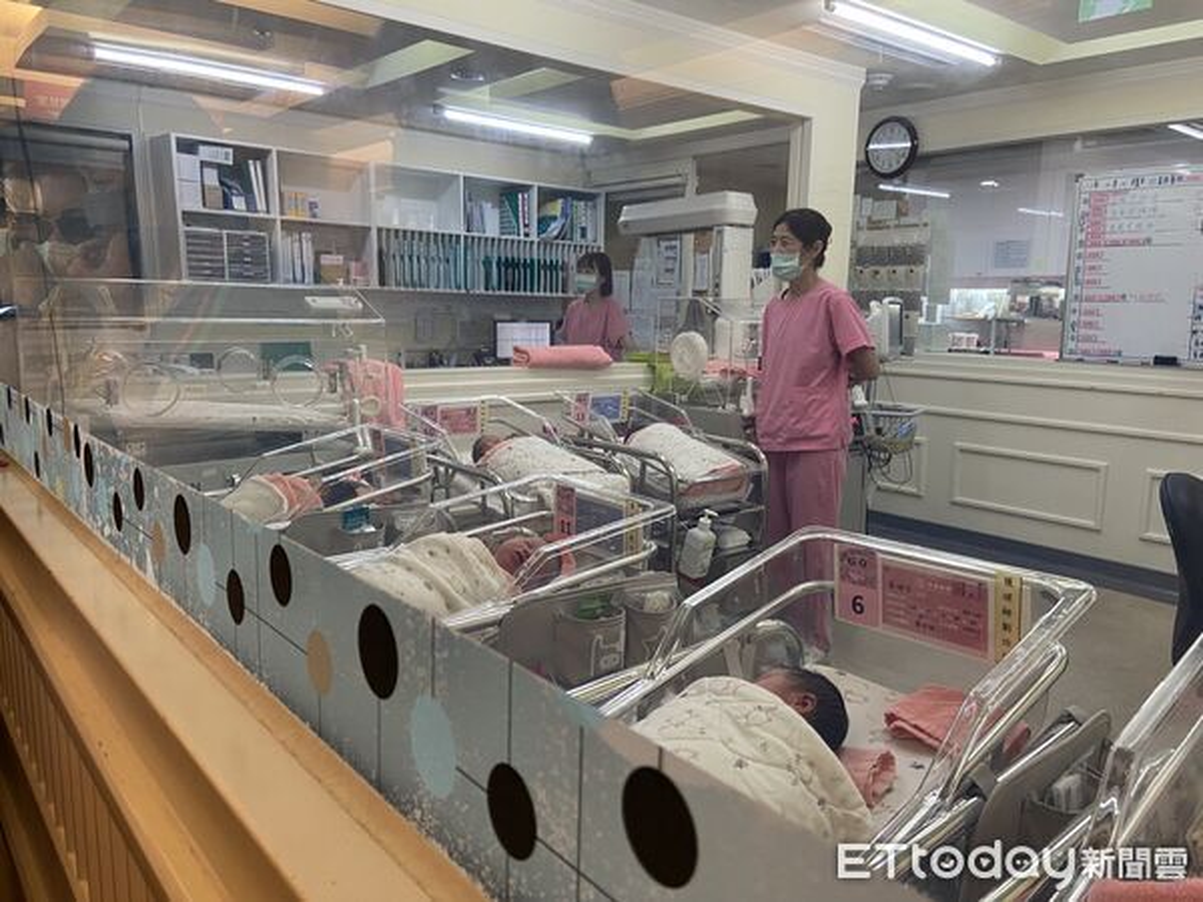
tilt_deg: -10.2
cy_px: 451
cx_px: 602
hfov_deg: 67.3
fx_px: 904
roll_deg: -1.1
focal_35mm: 26
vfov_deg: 53.1
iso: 100
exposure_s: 1/60
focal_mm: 4.25
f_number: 1.8
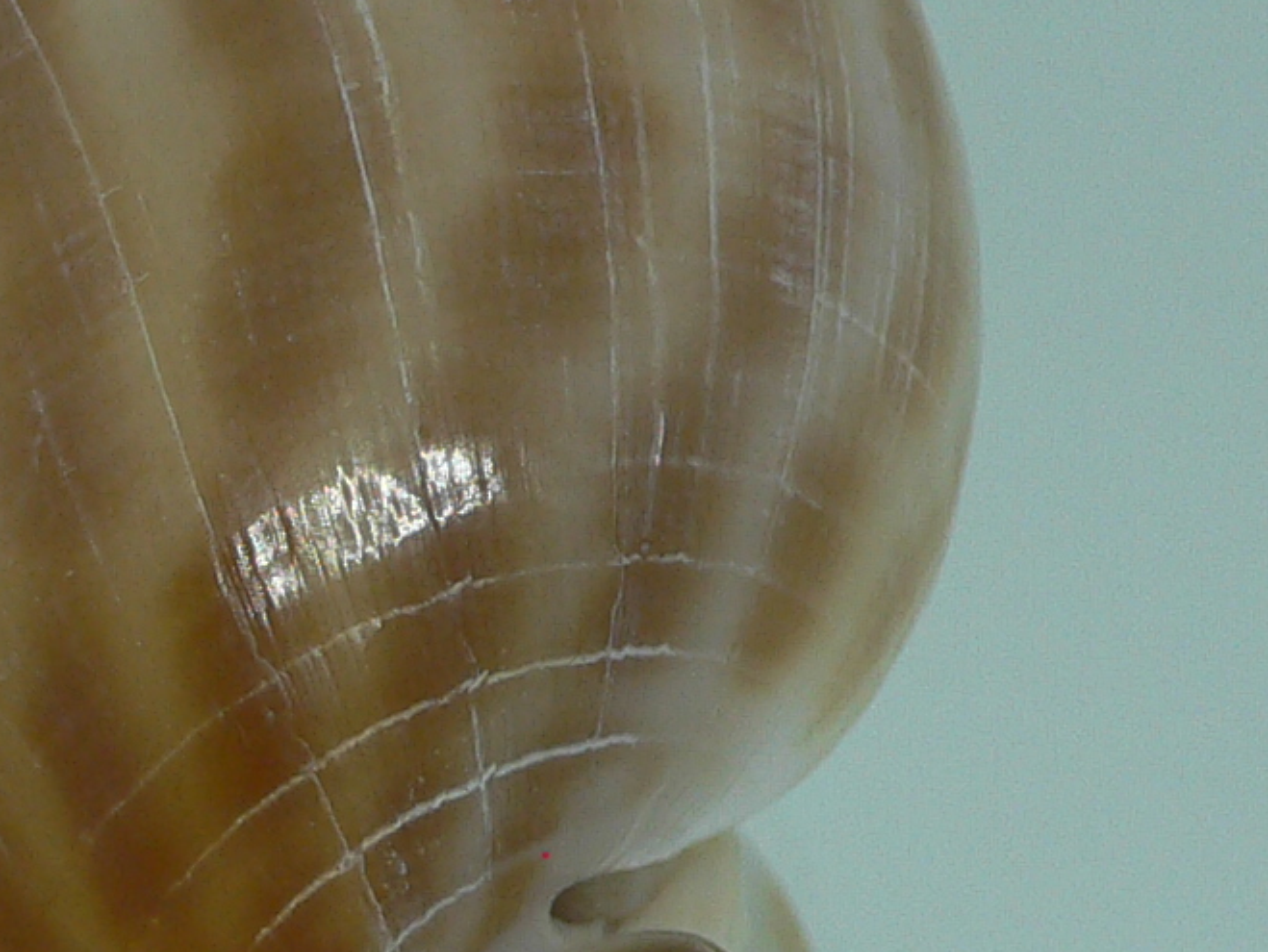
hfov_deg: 18.3
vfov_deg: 13.8
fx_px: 3922
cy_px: 569
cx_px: 329
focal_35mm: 107
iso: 80
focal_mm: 4.6
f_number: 2.8
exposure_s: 1/60
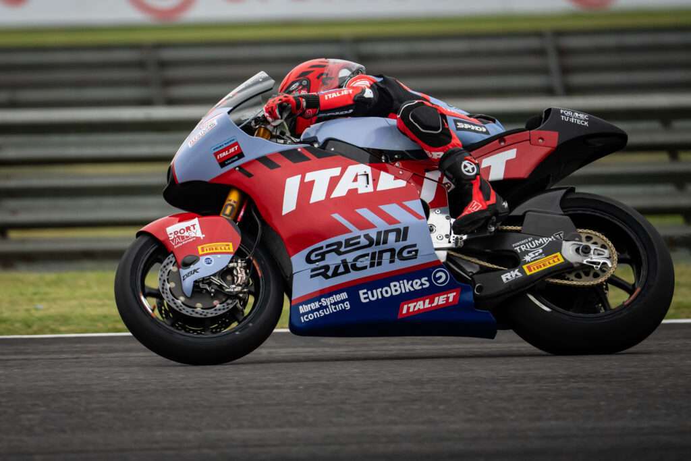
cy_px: 230
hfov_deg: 3.4
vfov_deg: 2.3
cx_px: 346
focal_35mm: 600
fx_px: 11517
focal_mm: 400
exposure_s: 1/2000
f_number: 4.5
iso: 1600
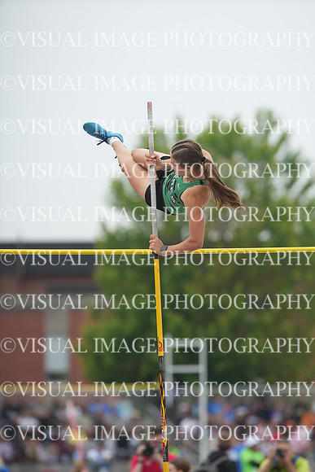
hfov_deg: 4.6
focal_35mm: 300
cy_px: 236
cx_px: 158
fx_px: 3935
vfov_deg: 6.9
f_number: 4
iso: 800
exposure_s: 1/2000
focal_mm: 300
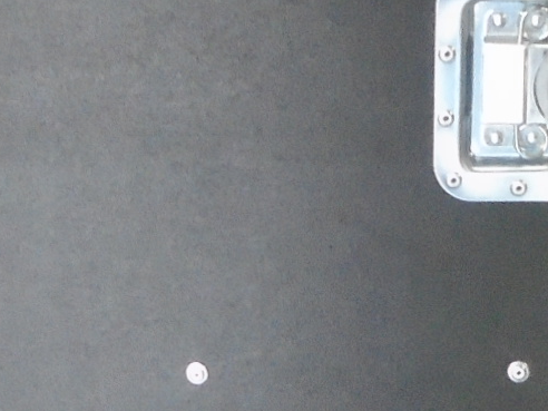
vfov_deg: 10.3
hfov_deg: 14.4
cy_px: 681
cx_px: 335
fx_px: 2169
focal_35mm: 137
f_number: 3.2
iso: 320
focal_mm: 4.6
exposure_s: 1/30
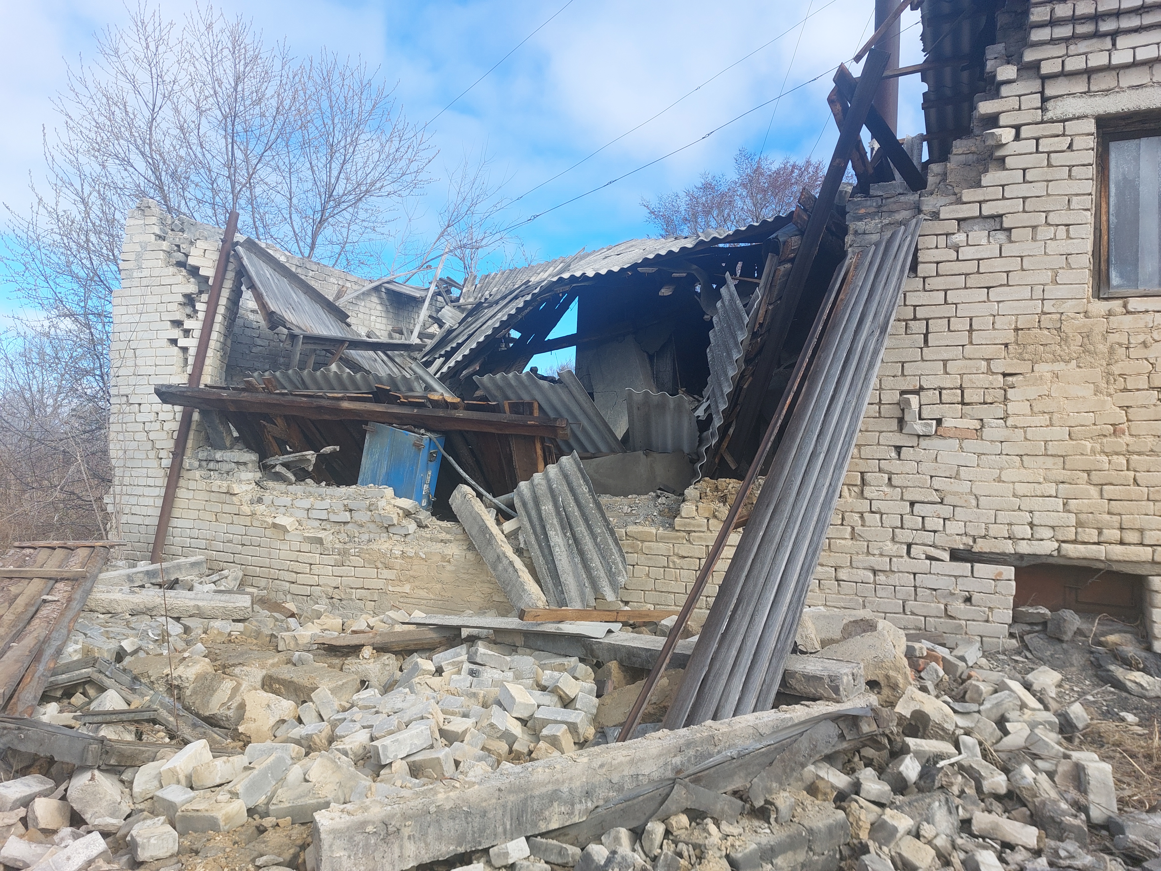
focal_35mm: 24
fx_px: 805
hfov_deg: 71.6
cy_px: 436
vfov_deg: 56.8
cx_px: 580
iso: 25
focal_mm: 5.23
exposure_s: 1/574
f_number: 1.8
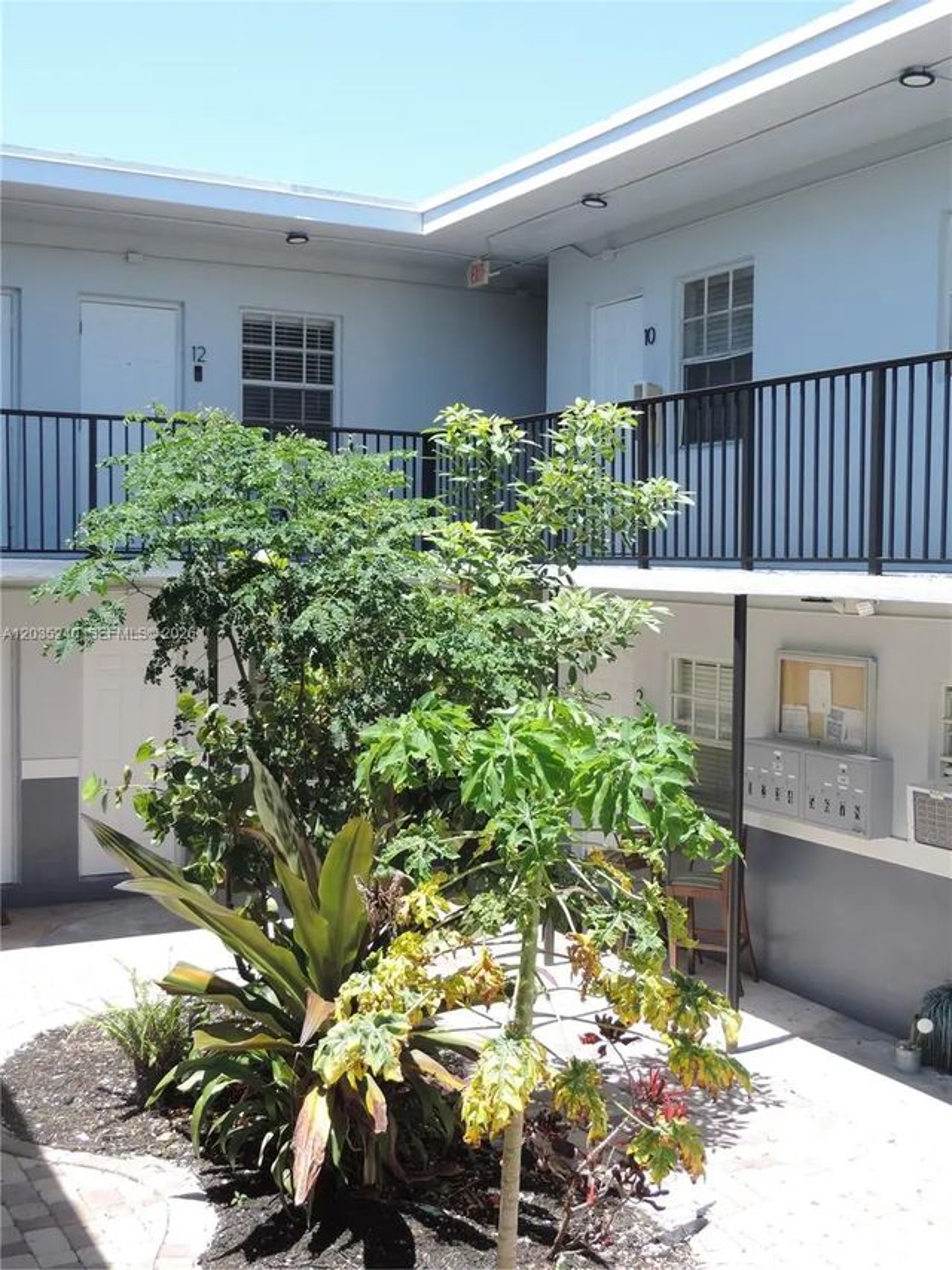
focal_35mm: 40
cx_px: 476
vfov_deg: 46.8
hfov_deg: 36.0
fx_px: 1466
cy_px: 635
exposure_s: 1/320
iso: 80
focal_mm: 7.1
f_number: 3.3
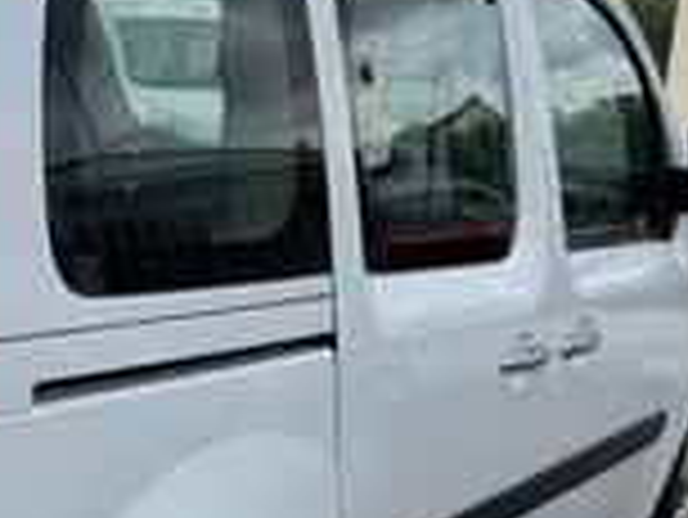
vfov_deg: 18.4
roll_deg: -3.5
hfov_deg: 23.1
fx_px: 1591
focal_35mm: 80
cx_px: -45
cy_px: 363
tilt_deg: -11.6
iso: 80
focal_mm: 6.76
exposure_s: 1/2959
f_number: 1.78
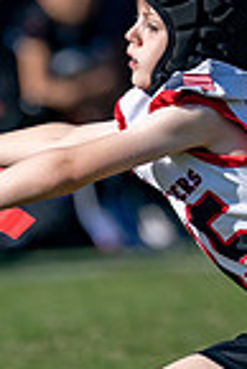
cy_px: -13
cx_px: 183
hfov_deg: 1.3
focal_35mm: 1083
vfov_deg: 1.9
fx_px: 11119
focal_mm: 200
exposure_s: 1/2000
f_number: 2.8
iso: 100
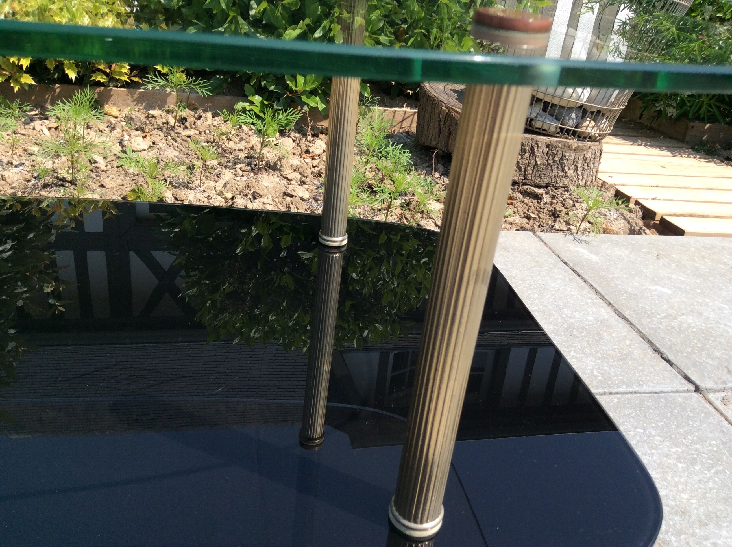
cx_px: 366
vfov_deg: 44.1
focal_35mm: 32
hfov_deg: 56.9
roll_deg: -6.6
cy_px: 274
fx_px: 676
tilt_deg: -26.8
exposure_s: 1/1003
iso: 32
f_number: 2.4
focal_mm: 3.3
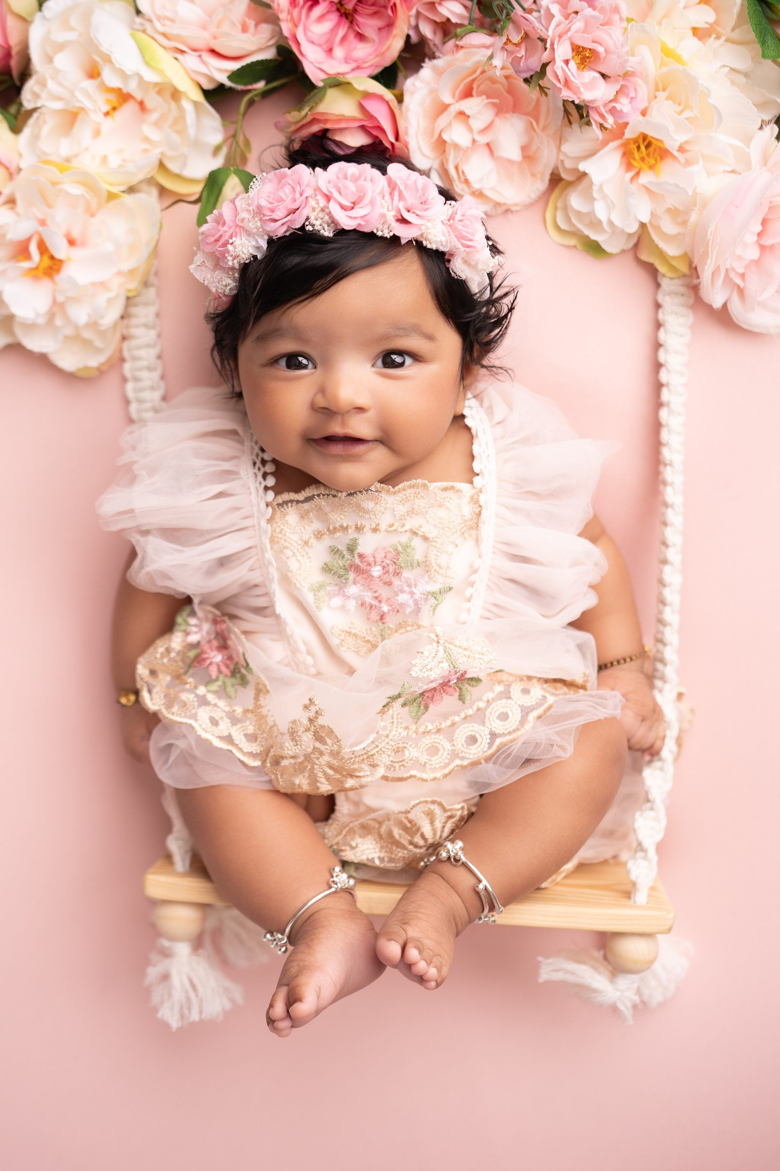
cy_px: 556
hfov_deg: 33.4
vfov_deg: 48.4
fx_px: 1300
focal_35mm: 40
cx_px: 360
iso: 100
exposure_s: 1/160
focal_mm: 35
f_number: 2.2
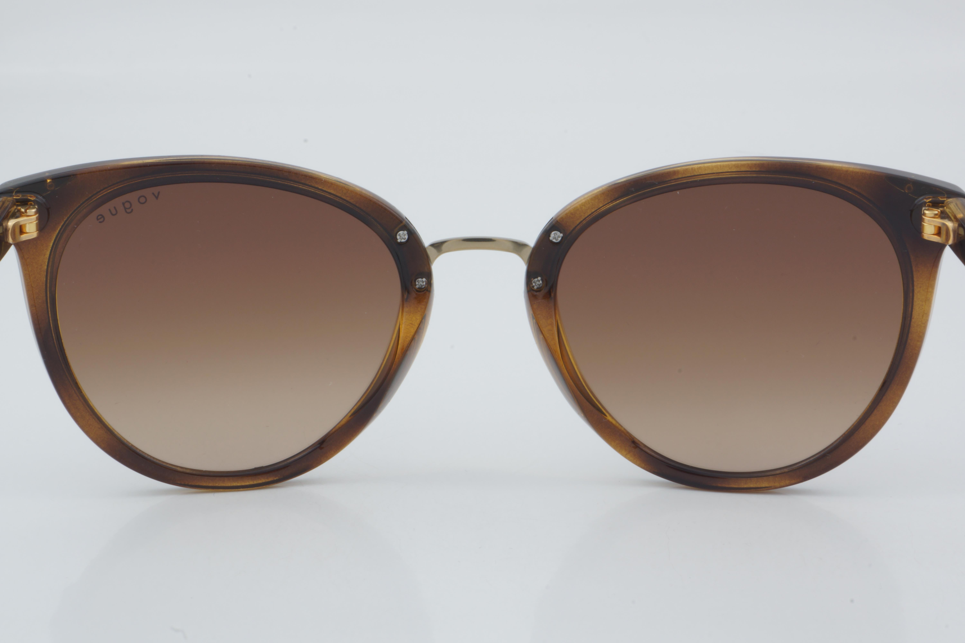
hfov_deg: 24.6
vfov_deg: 16.6
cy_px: 322
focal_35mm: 82
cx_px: 482
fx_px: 2211
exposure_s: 1/3
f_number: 32
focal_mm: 55
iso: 100
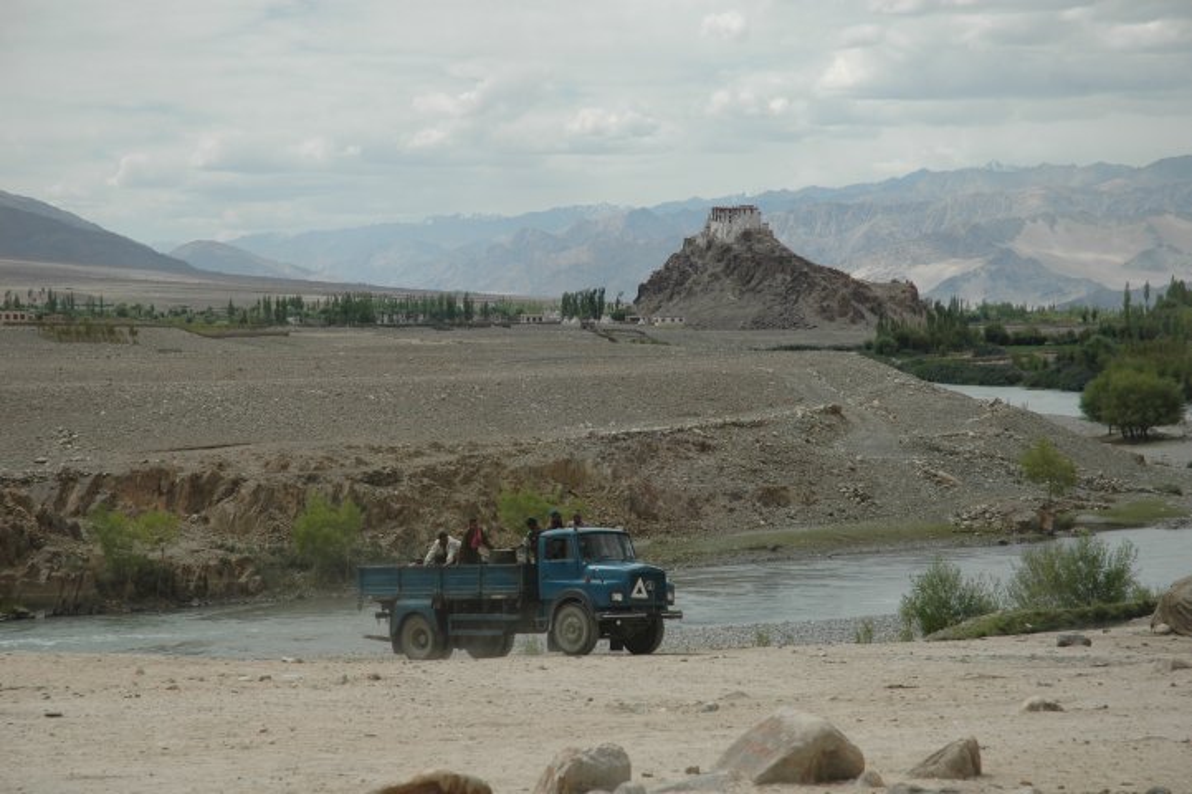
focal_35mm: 105
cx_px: 596
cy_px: 397
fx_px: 3475
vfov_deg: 13.0
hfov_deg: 19.5
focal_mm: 70
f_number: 6.3
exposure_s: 1/1000
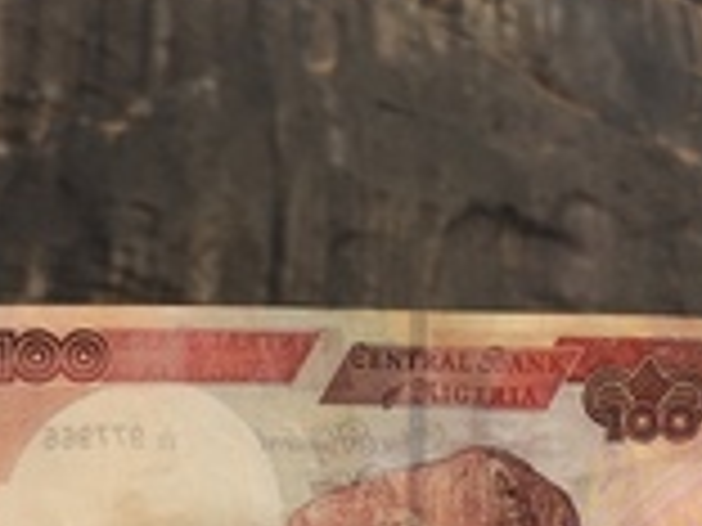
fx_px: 1886
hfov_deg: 21.0
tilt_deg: +12.5
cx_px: 454
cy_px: 416
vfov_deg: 15.8
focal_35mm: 93
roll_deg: -2.2
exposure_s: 1/2564
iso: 32
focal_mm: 4.15
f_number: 2.2
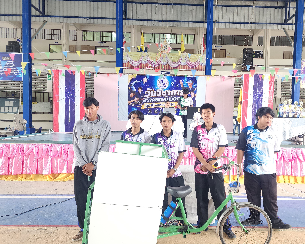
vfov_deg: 51.5
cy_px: 130
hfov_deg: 61.9
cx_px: 174
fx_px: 253
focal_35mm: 28
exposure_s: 1/120
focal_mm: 6.4
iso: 320
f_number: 1.8
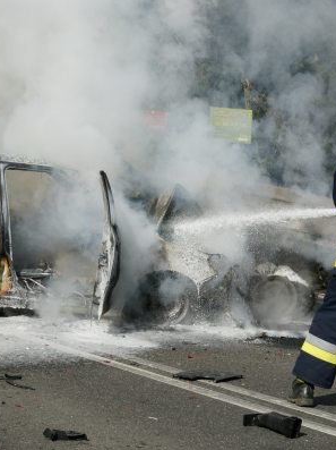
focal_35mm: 109
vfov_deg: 18.1
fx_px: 1413
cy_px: 225
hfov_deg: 13.6
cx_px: 146
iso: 400
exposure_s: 1/2500
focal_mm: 50
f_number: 8
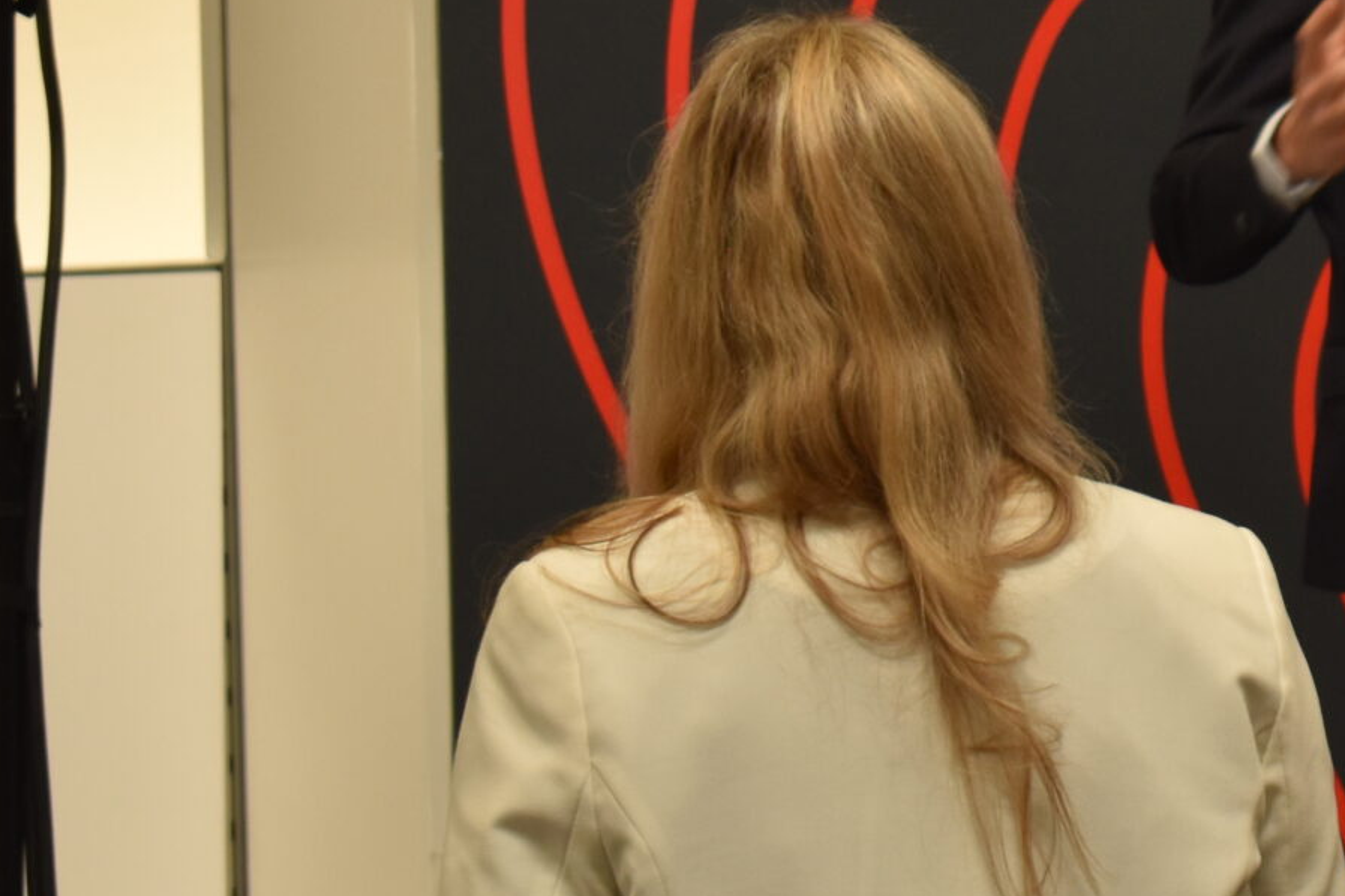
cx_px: 1669
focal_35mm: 235
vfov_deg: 5.8
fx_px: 8795
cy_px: 73
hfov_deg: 8.6
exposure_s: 1/60
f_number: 5.6
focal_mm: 55
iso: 500
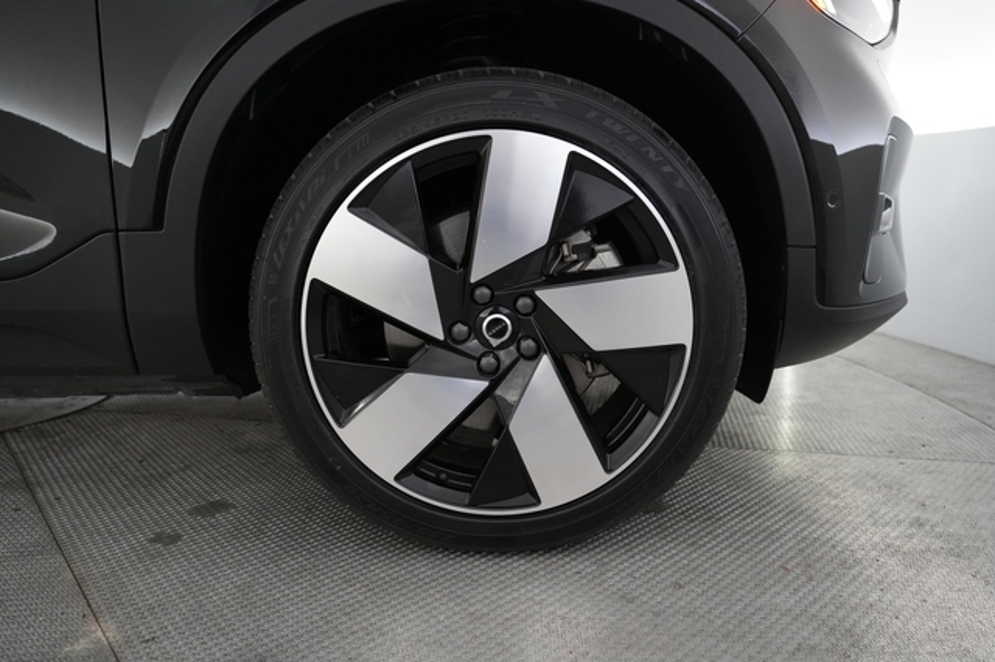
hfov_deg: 73.8
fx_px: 663
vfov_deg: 53.1
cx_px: 498
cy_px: 331
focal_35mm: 24
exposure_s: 1/160
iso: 5000
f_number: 2.8
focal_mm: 24
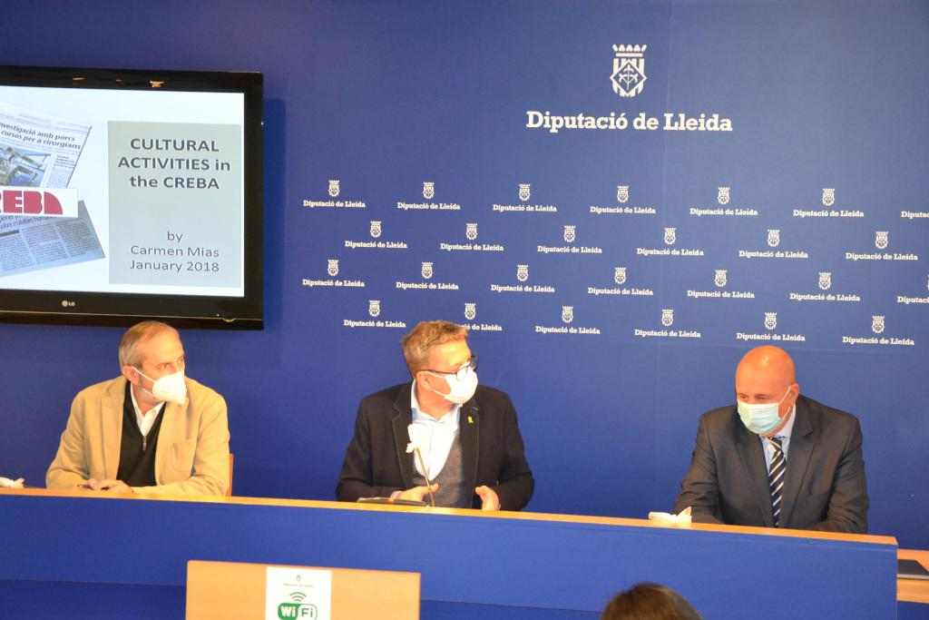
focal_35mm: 68
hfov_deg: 29.9
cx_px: 464
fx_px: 1742
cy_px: 310
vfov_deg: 20.2
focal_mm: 45
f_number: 4.8
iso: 3200
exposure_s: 1/60
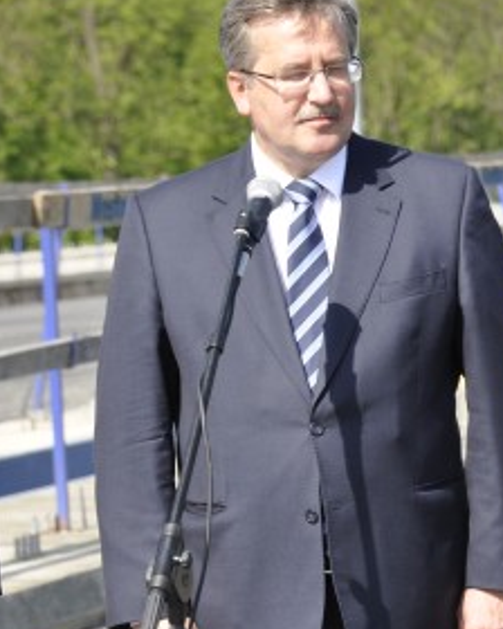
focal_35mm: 316
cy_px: 539
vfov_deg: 6.1
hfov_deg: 4.9
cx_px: 443
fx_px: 5880
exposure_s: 1/250
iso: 200
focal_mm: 105
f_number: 8
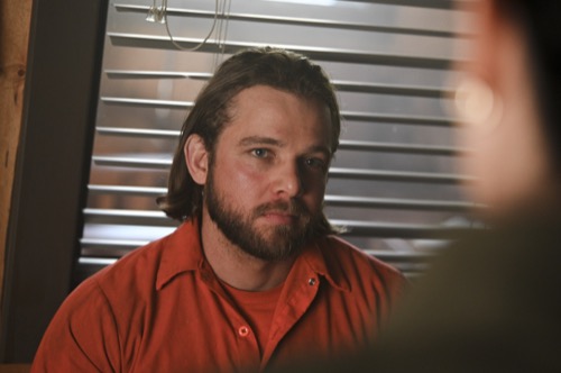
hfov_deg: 22.2
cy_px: 186
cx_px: 280
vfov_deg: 14.8
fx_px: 1432
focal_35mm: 92
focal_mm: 92
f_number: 2.8
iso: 3200
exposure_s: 1/125
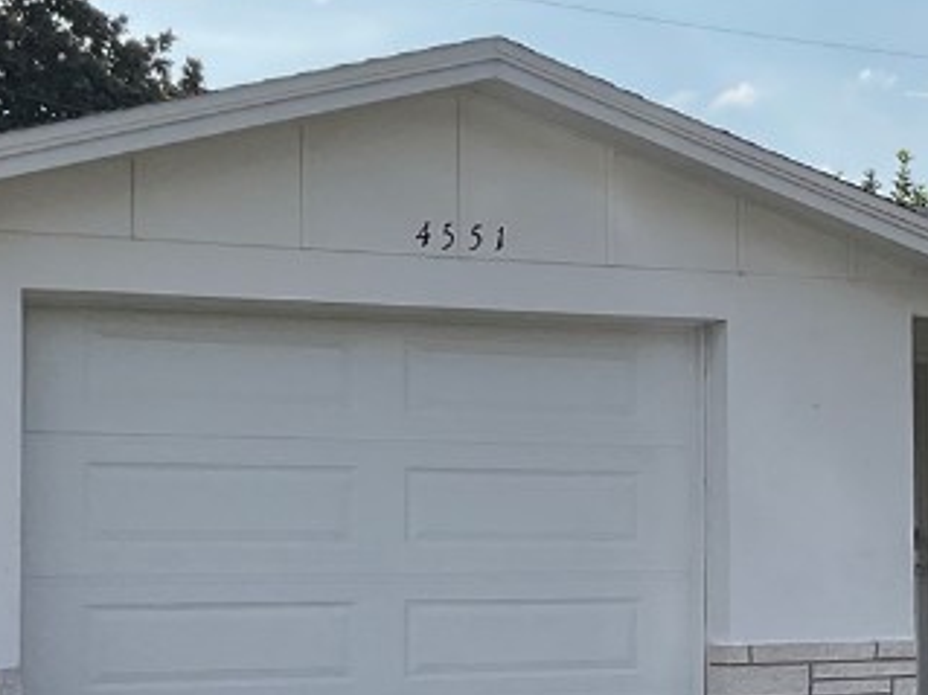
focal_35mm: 93
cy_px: 474
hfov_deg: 20.3
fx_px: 2492
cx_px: 986
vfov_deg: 15.8
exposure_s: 1/4405
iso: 16
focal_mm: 3
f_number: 1.8
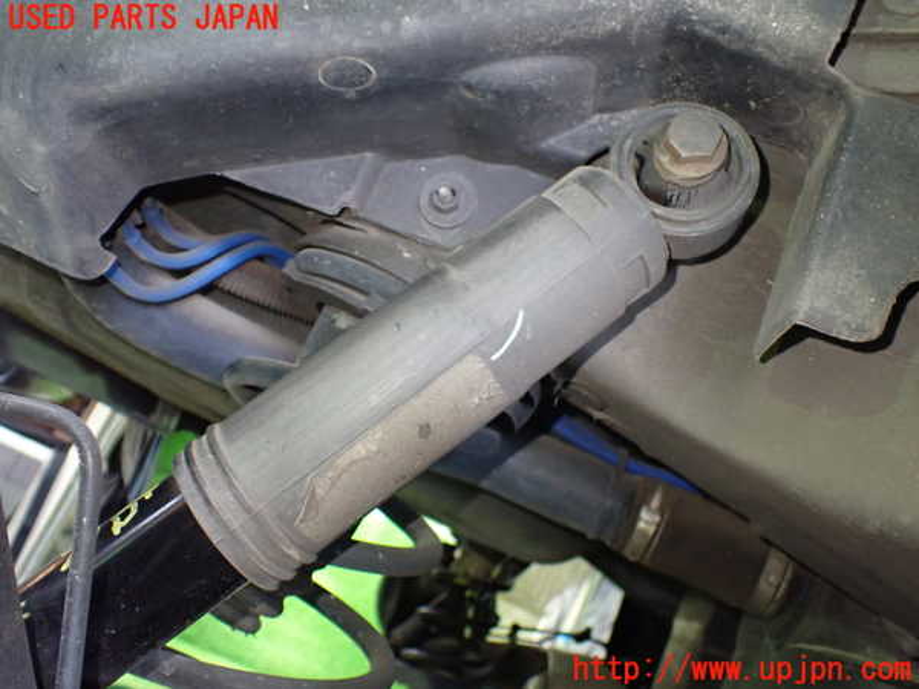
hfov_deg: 60.0
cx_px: 460
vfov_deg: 46.8
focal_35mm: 30
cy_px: 344
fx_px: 796
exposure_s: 1/30
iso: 800
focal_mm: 5.4
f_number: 2.3
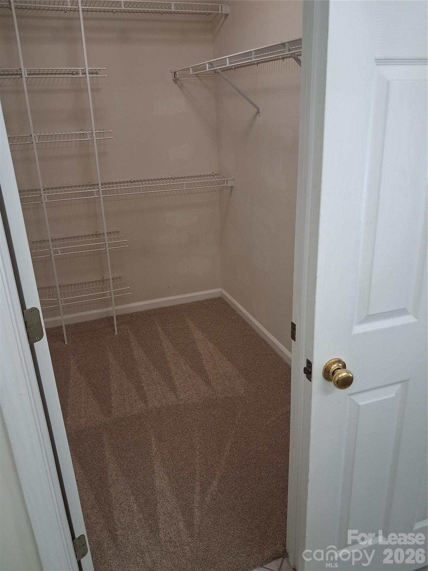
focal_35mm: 27
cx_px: 214
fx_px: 445
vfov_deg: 65.3
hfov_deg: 51.4
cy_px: 286
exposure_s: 1/100
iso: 250
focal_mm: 4
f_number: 1.8
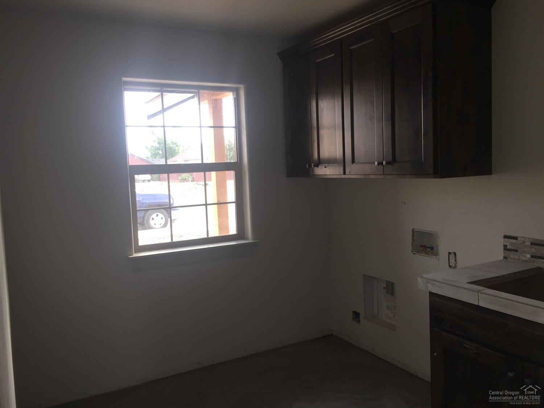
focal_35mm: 29
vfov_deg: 48.2
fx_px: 456
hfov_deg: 61.7
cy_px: 204
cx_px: 272
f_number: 2.2
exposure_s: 1/40
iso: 32
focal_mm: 4.15
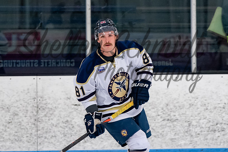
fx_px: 2360
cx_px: 125
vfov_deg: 3.7
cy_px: 47
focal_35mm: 373
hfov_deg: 5.5
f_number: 3.5
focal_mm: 155
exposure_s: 1/800
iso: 2500
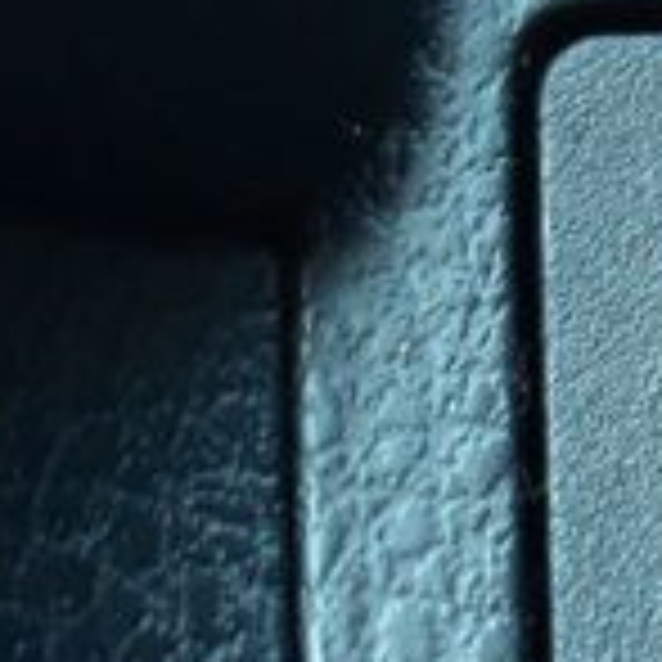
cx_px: 1162
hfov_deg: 5.7
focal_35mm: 302
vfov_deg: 5.8
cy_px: 239
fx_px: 6534
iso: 1600
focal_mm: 34
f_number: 5.6
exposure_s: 1/15
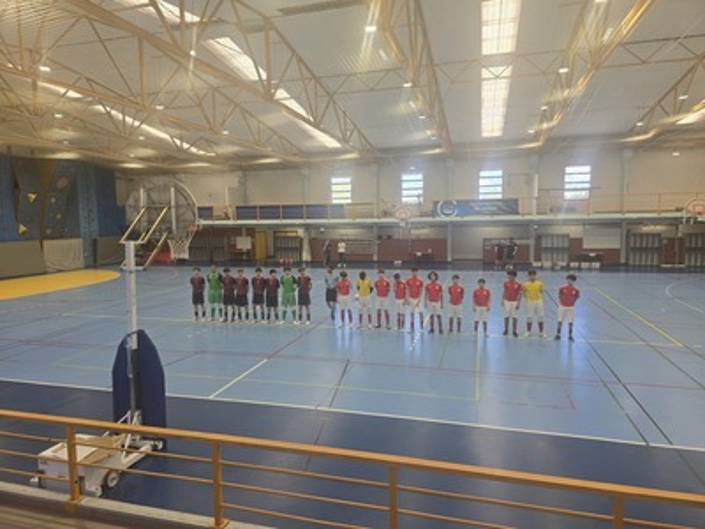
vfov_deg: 58.9
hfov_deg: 73.9
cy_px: 264
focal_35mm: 23
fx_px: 468
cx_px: 352
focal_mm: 6.3
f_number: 1.7
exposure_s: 1/180
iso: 50
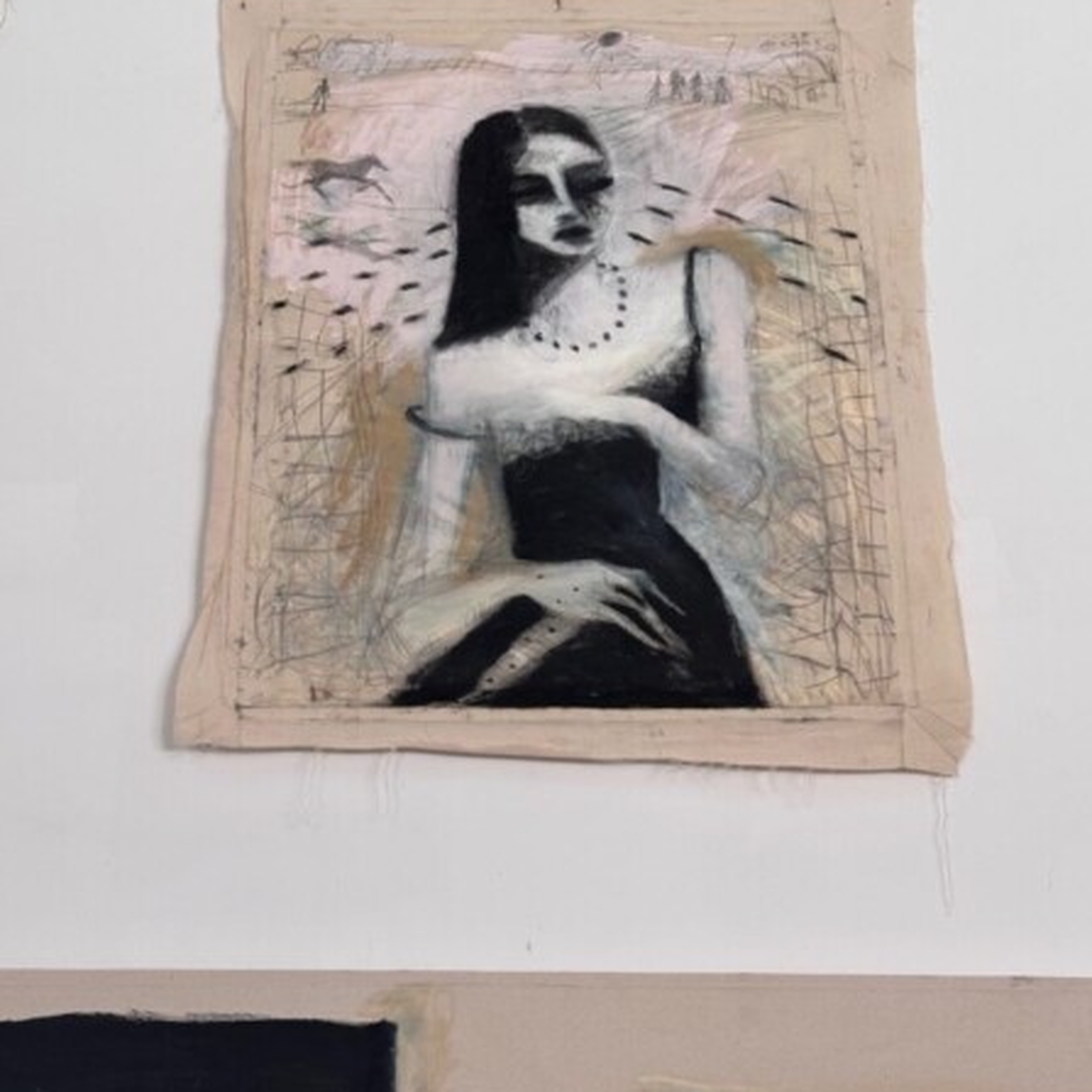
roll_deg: -0.6
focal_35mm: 57
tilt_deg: +25.0
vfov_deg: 30.0
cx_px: 547
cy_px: 589
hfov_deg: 30.0
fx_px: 2034
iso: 160
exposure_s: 1/60
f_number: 1.78
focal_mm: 6.76
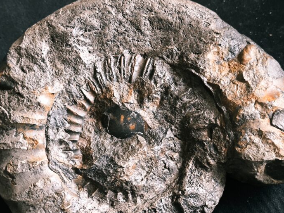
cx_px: 156
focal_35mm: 64
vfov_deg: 22.9
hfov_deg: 30.2
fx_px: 525
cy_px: 127
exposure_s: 1/50
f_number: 1.9
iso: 250
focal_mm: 6.92
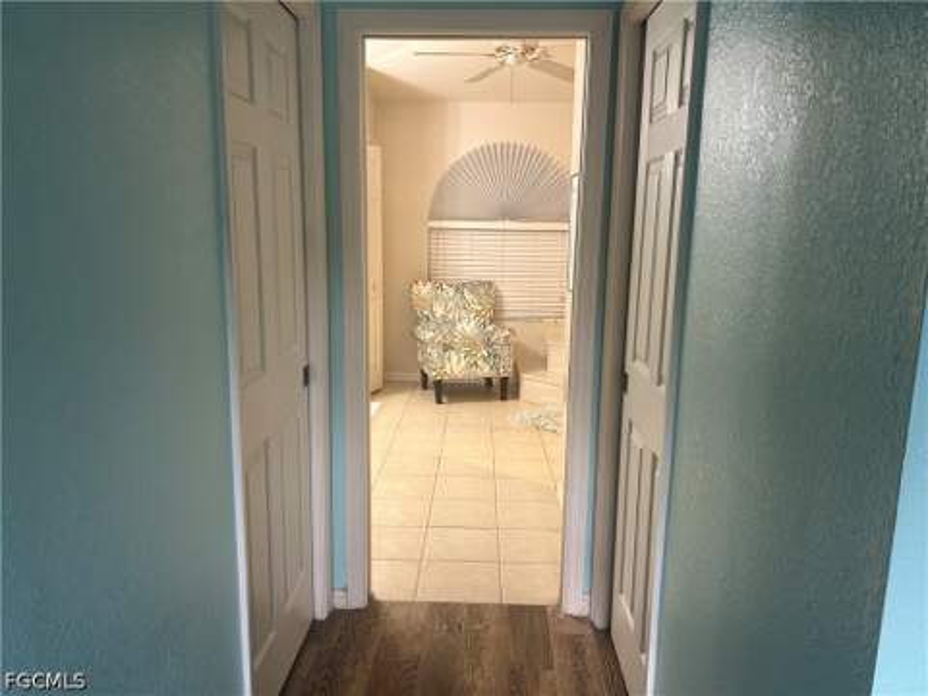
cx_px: 464
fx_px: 697
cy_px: 348
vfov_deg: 53.1
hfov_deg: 67.3
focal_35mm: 26
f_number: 1.5
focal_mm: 5.7
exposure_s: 1/60
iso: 80
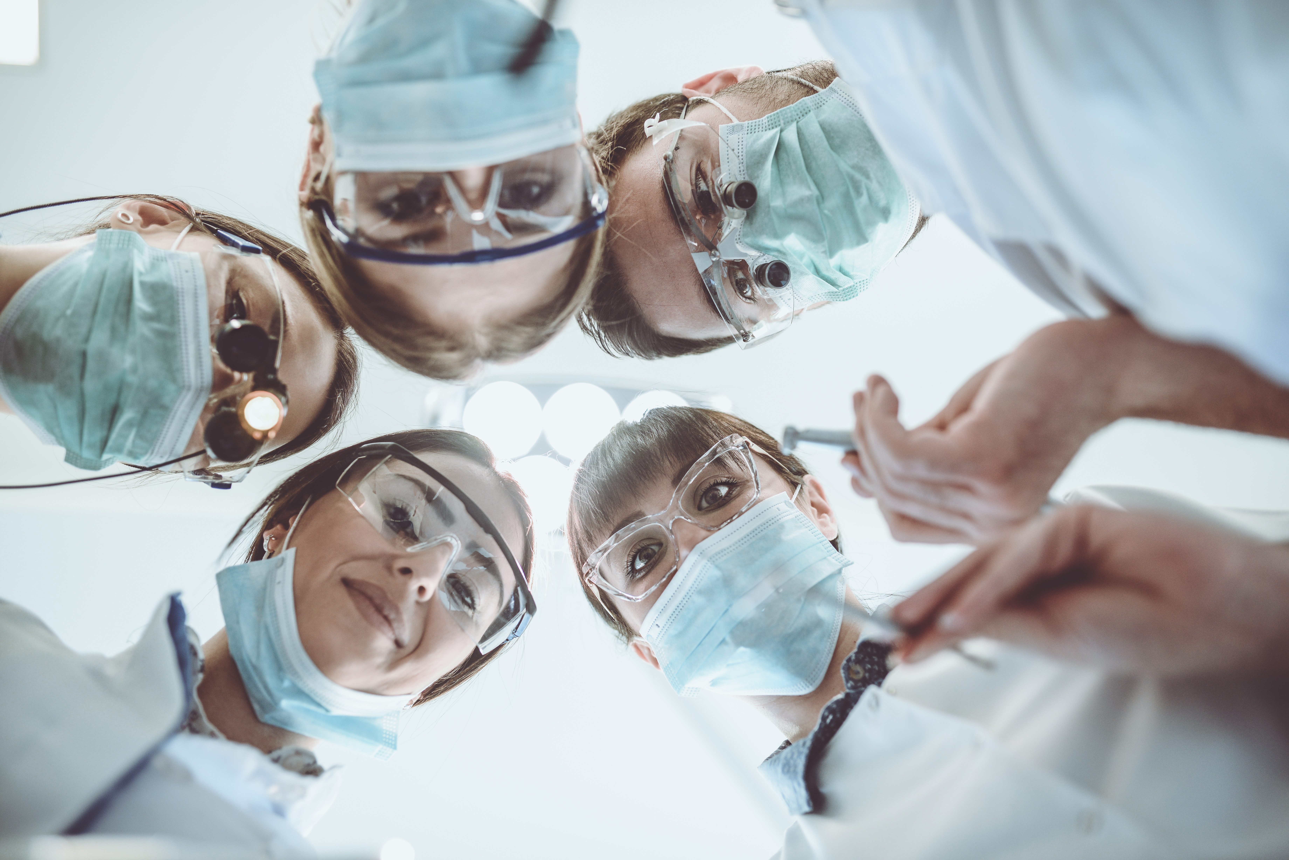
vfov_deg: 37.9
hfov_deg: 54.4
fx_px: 1254
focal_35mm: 35
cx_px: 644
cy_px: 430
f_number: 2
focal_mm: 35
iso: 400
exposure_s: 1/125
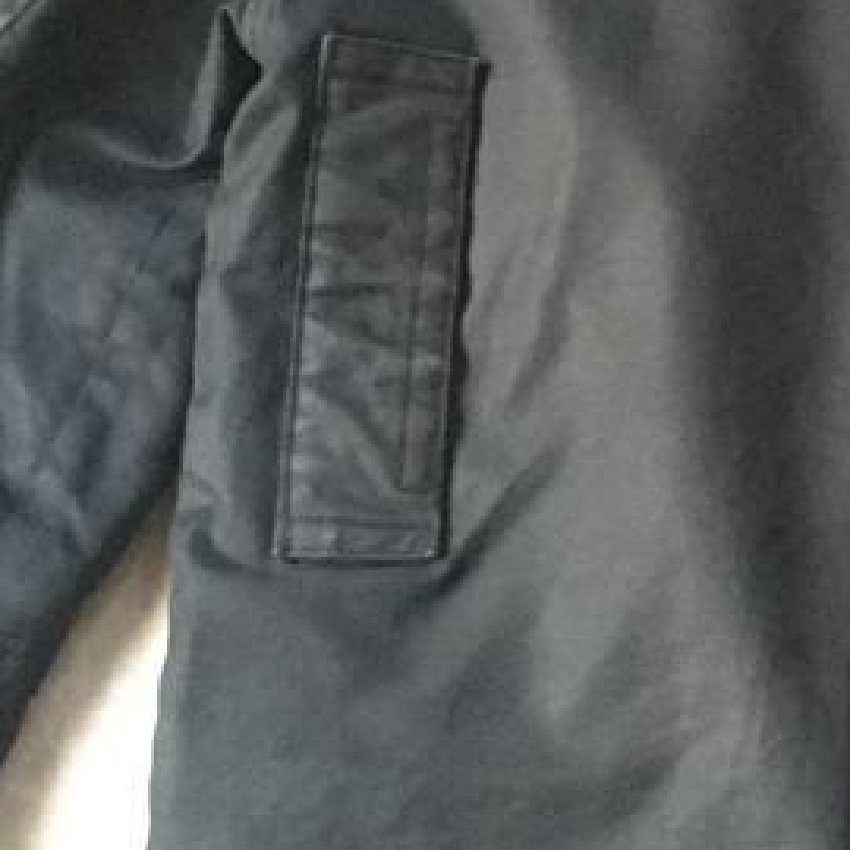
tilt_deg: -70.8
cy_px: 283
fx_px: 2639
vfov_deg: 18.2
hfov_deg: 17.8
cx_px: 894
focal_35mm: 95
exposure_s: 1/17
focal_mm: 4.15
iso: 800
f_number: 2.2
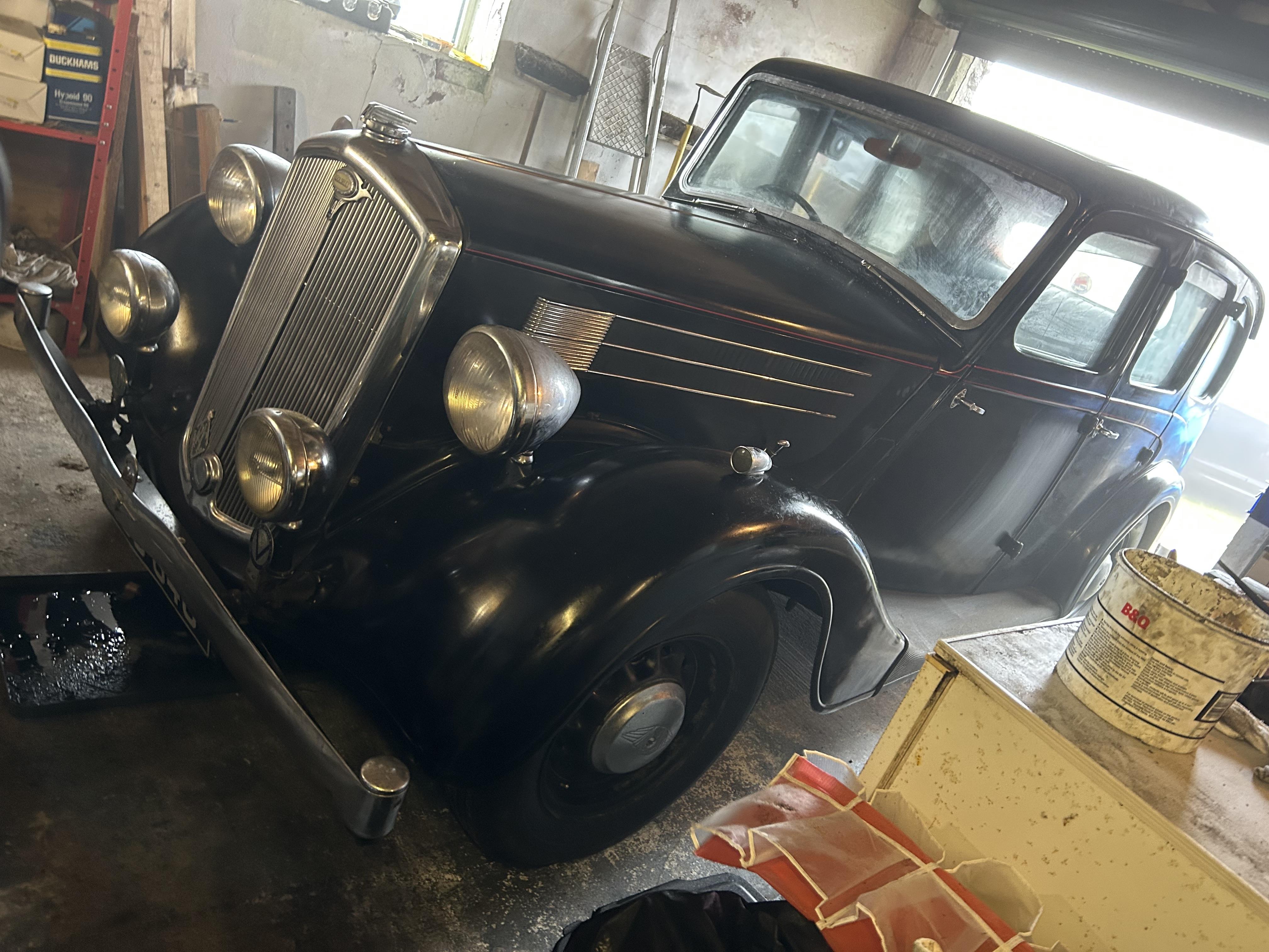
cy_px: 476
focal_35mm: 26
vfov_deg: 53.1
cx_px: 634
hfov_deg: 67.3
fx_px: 953
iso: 400
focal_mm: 5.7
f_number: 1.5
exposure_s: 1/33
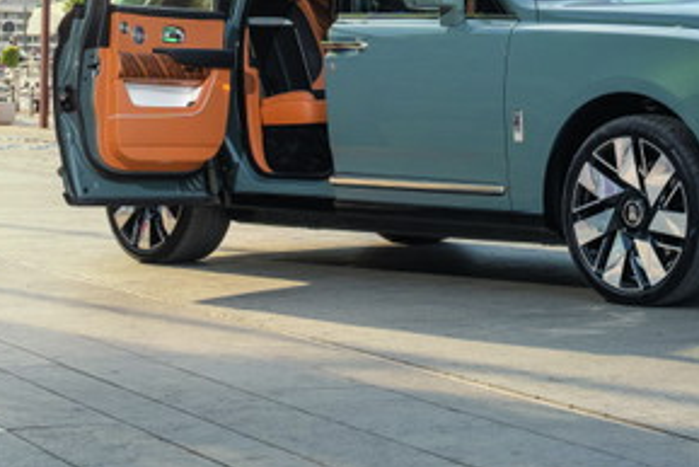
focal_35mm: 117
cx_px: 588
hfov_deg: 17.3
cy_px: 36
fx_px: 2273
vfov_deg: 11.6
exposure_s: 1/160
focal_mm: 44
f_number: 9
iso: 400
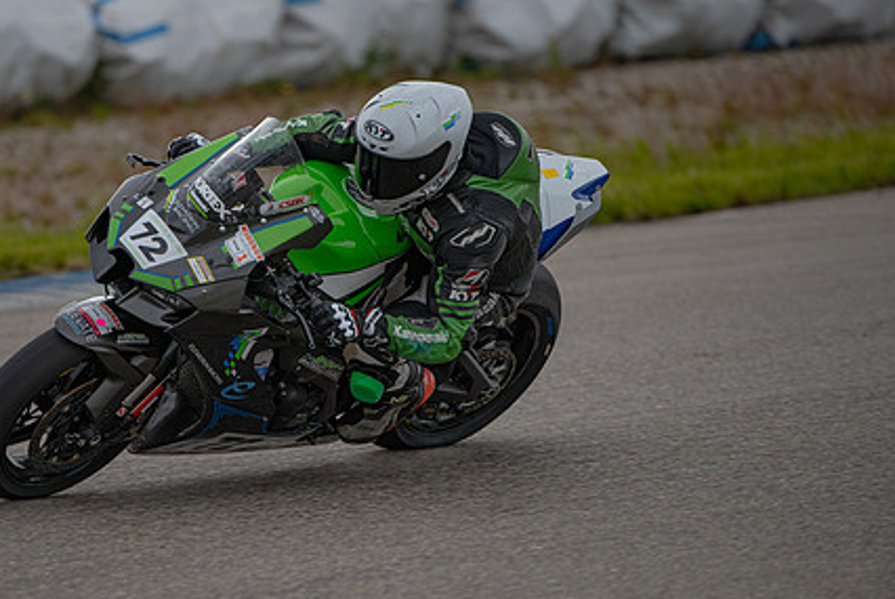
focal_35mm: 272
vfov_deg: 5.1
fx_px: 6769
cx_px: 330
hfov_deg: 7.6
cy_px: 287
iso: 110
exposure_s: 1/1600
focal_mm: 200
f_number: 2.8
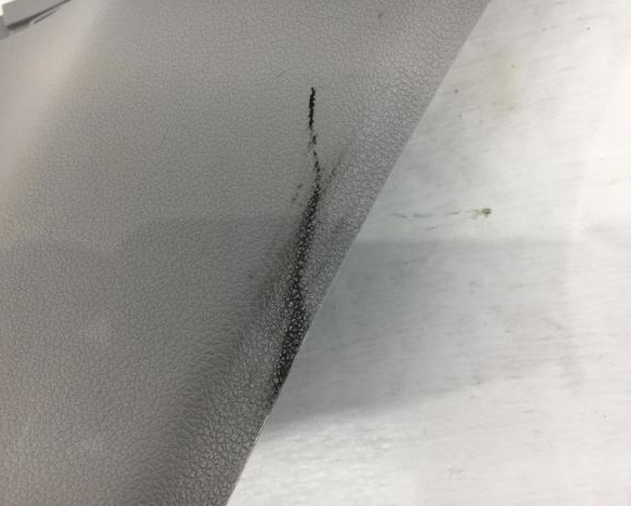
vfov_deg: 47.2
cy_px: 258
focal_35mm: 31
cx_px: 316
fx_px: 579
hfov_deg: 57.1
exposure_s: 1/50
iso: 25
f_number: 2.2
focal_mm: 4.15
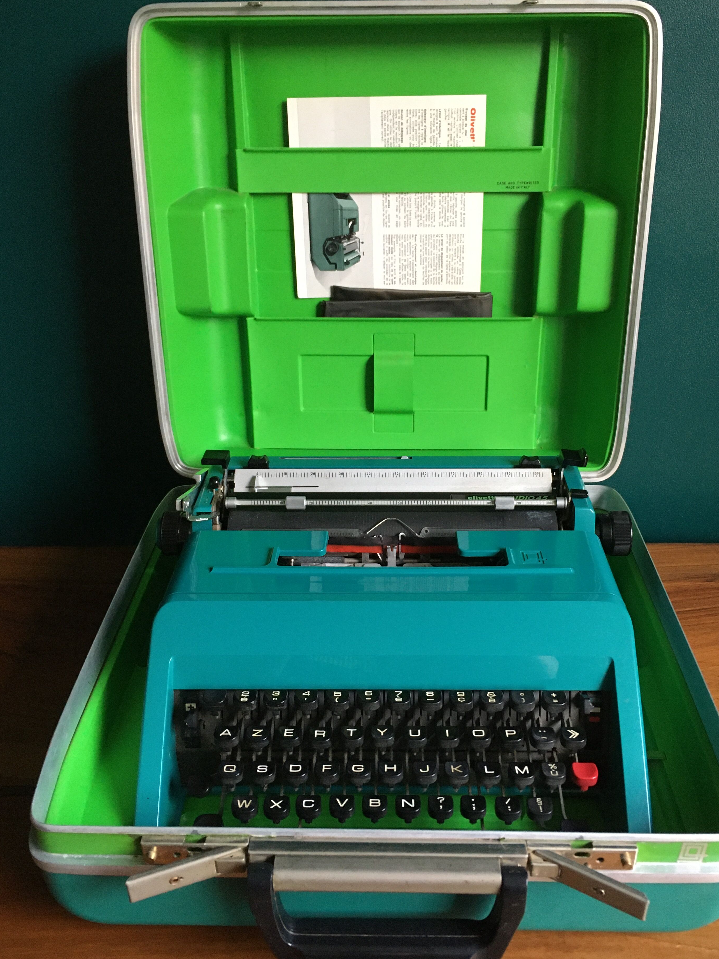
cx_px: 378
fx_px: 886
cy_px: 478
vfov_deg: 56.8
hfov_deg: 44.2
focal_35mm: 32
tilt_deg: -28.9
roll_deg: -1.1
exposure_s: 1/25
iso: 200
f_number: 2.2
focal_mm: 4.15
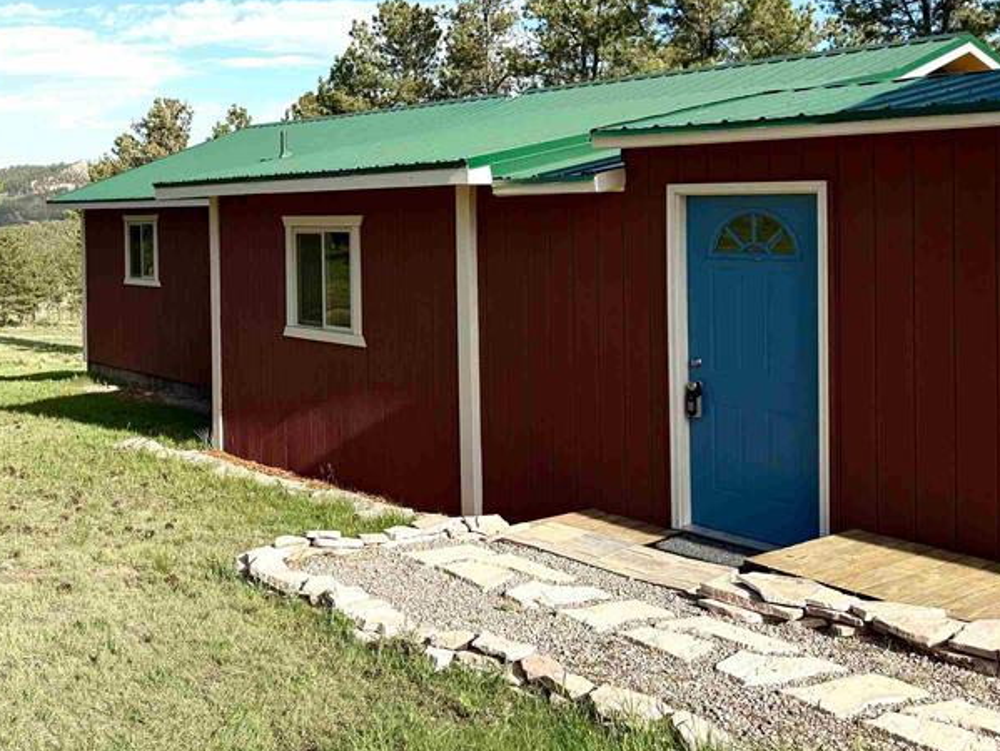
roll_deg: +0.8
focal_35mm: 41
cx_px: 301
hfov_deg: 44.8
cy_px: 222
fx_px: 1185
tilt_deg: -0.8
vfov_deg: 34.7
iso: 80
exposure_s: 1/3759
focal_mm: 6.76
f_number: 1.78
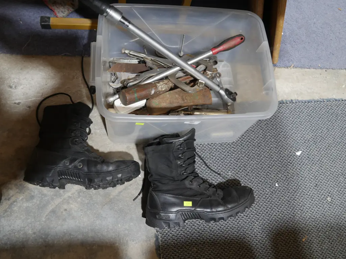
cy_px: 130
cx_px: 173
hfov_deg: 53.9
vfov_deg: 41.8
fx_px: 340
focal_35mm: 34
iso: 800
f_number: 4
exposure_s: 1/60
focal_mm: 17
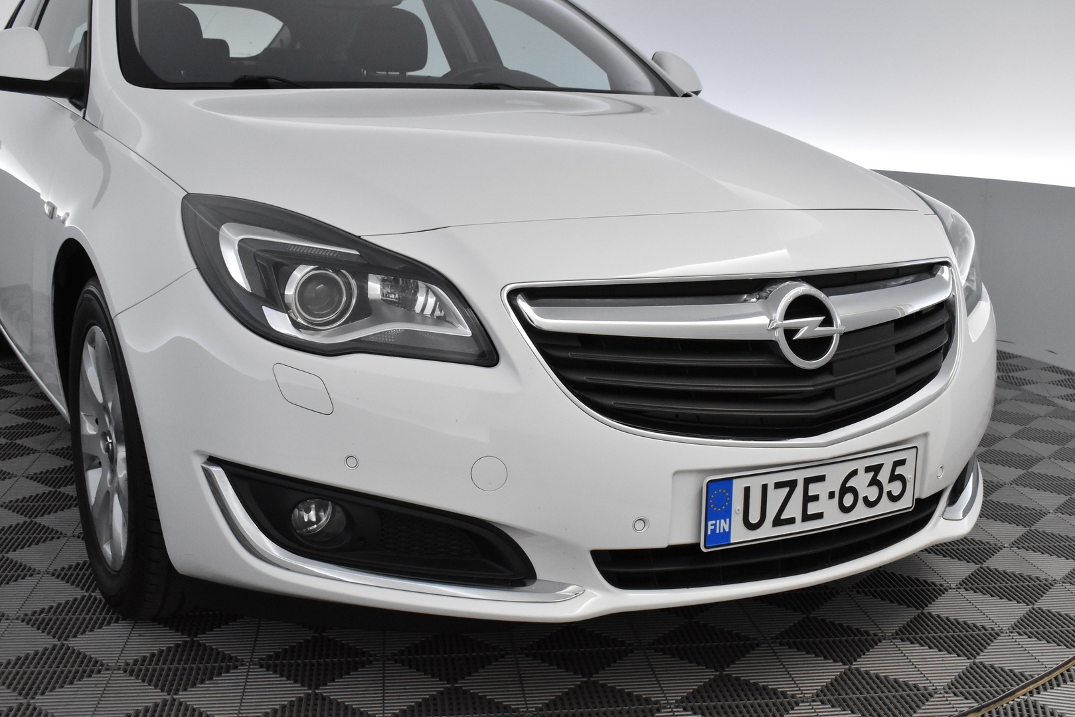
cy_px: 358
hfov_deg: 46.4
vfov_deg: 31.9
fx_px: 1254
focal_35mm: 42
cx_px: 538
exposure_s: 1/160
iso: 3200
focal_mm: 28
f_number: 7.1
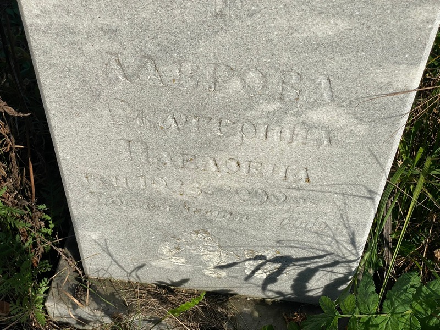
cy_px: 165
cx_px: 220
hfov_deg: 36.8
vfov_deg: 28.0
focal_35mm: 52
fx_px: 661
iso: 20
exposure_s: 1/2083
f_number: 2
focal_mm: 6
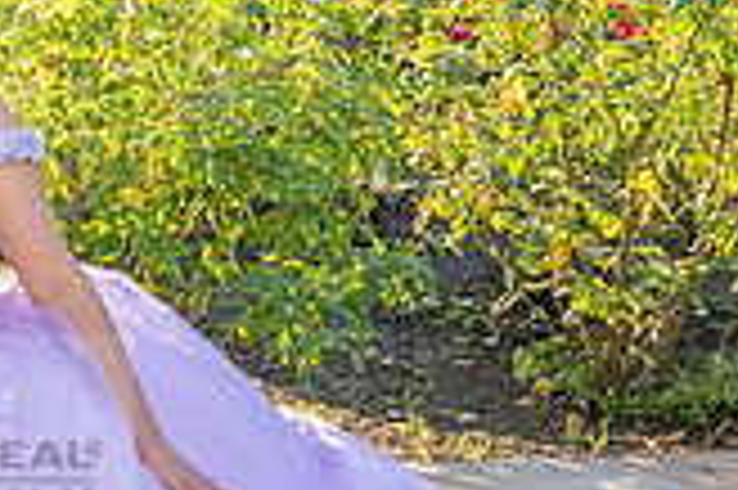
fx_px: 2683
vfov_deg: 10.4
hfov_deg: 14.9
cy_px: 443
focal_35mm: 131
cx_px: -248
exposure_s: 1/200
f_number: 6.3
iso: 200
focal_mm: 37
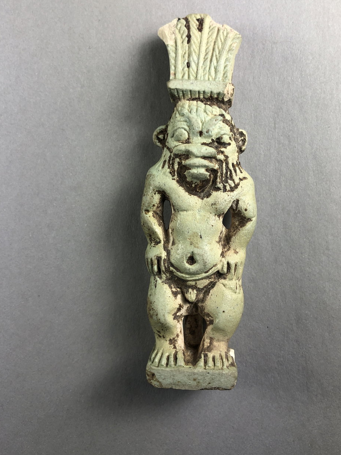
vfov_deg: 52.6
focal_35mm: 35
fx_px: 460
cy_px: 208
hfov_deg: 40.5
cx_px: 205
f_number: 1.8
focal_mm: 3.99
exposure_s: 1/234
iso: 20
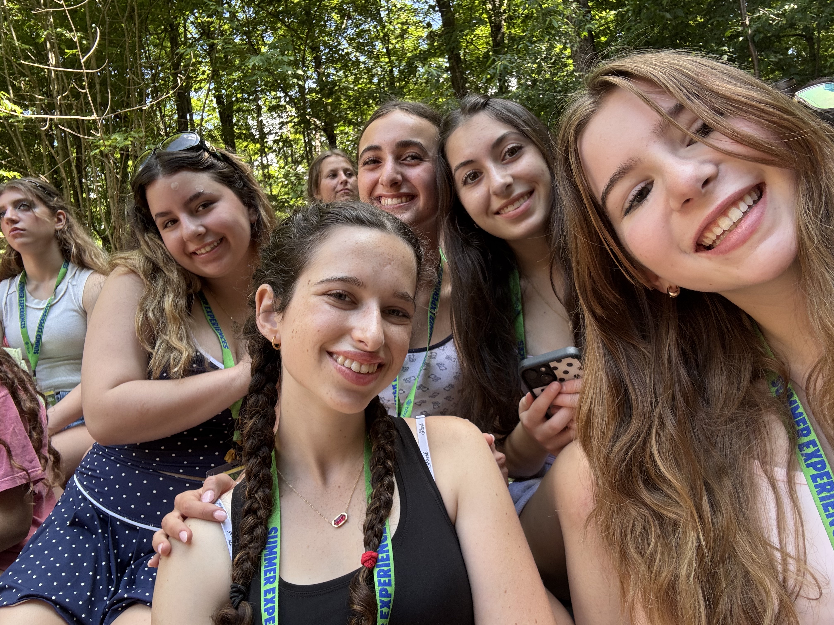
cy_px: 312
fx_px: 554
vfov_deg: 58.9
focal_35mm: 23
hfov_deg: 73.9
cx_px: 417
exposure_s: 1/121
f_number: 1.9
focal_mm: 2.69
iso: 32
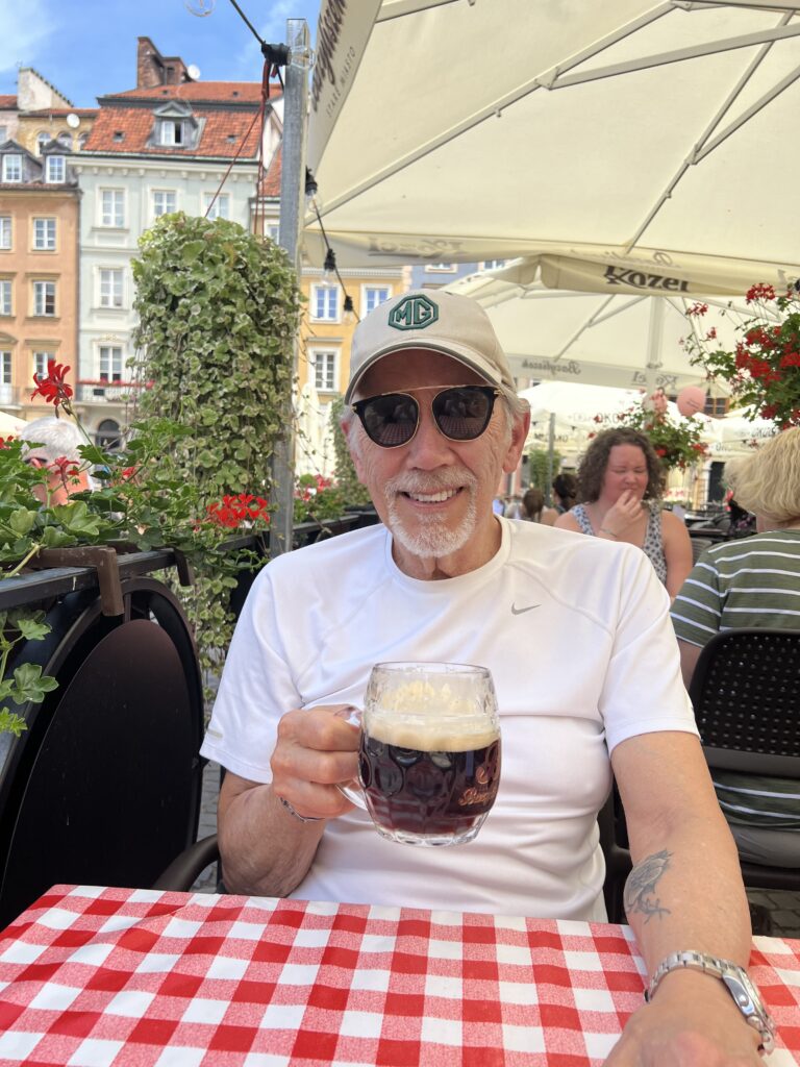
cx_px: 400
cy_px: 534
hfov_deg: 53.1
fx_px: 801
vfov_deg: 67.3
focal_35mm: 26
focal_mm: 5.7
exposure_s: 1/1645
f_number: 1.5
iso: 50
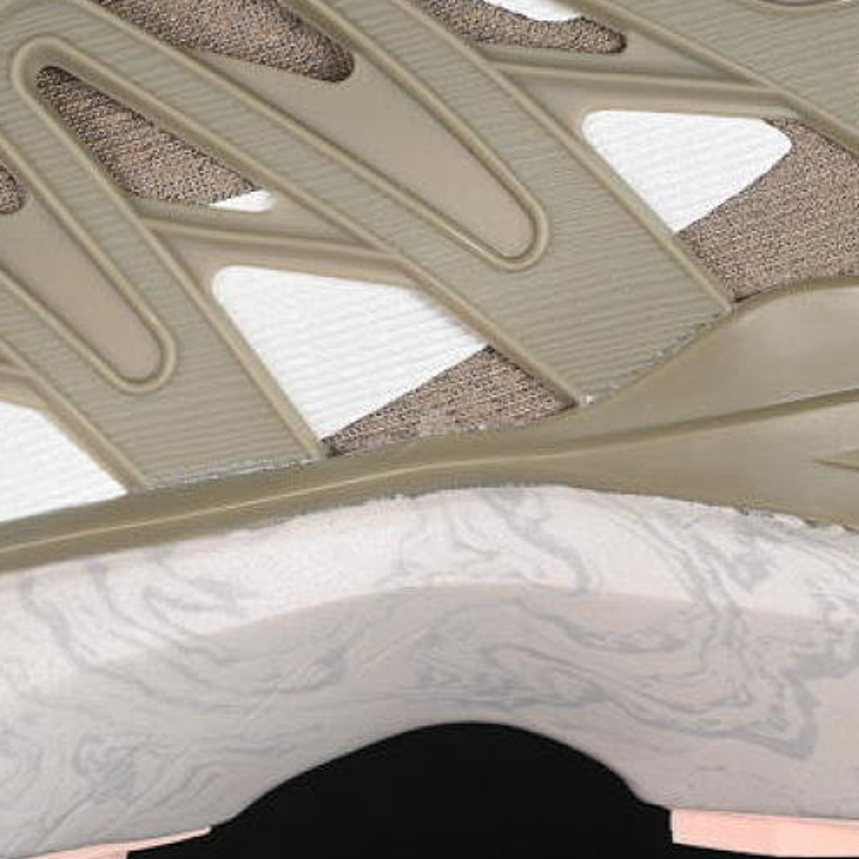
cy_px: 281
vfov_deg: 12.7
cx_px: 370
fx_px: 3846
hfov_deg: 12.7
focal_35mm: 137
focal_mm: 50
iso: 160
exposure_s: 1/60
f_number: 6.3
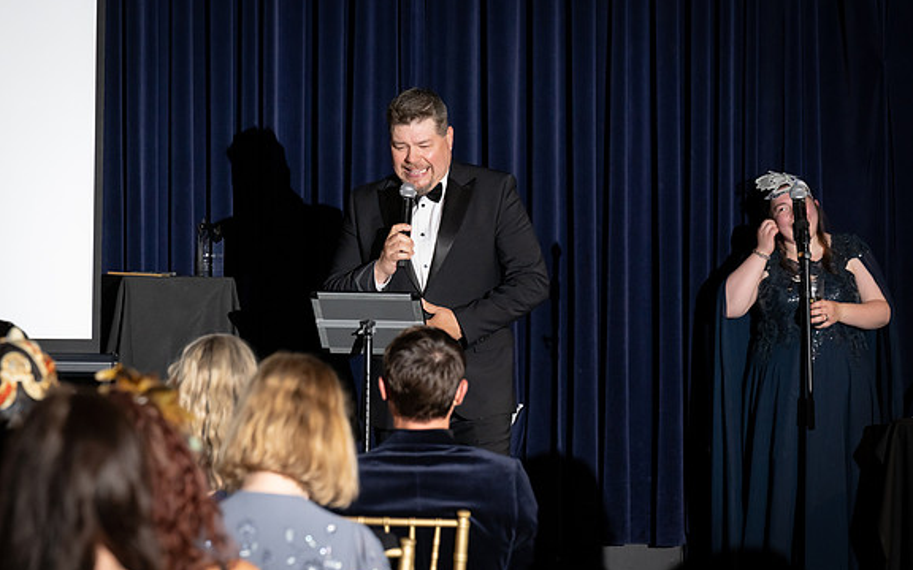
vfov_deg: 8.5
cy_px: 302
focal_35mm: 154
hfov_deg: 13.6
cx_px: 458
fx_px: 3832
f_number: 5
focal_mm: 150
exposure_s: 1/200
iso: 2500
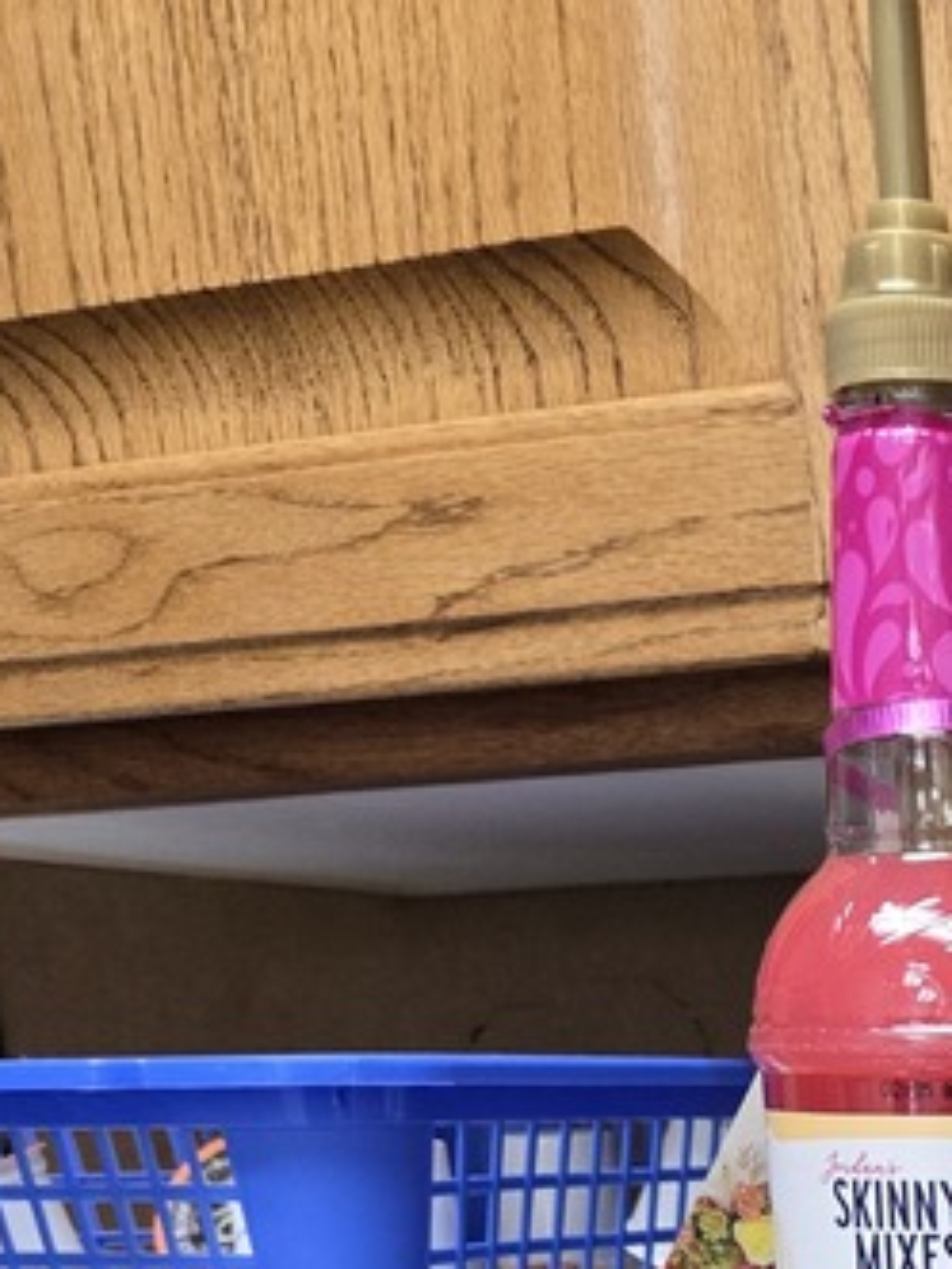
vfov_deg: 23.2
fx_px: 2603
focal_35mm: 71
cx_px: 1434
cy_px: 1793
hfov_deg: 18.4
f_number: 1.8
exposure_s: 1/120
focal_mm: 5.4
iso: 250
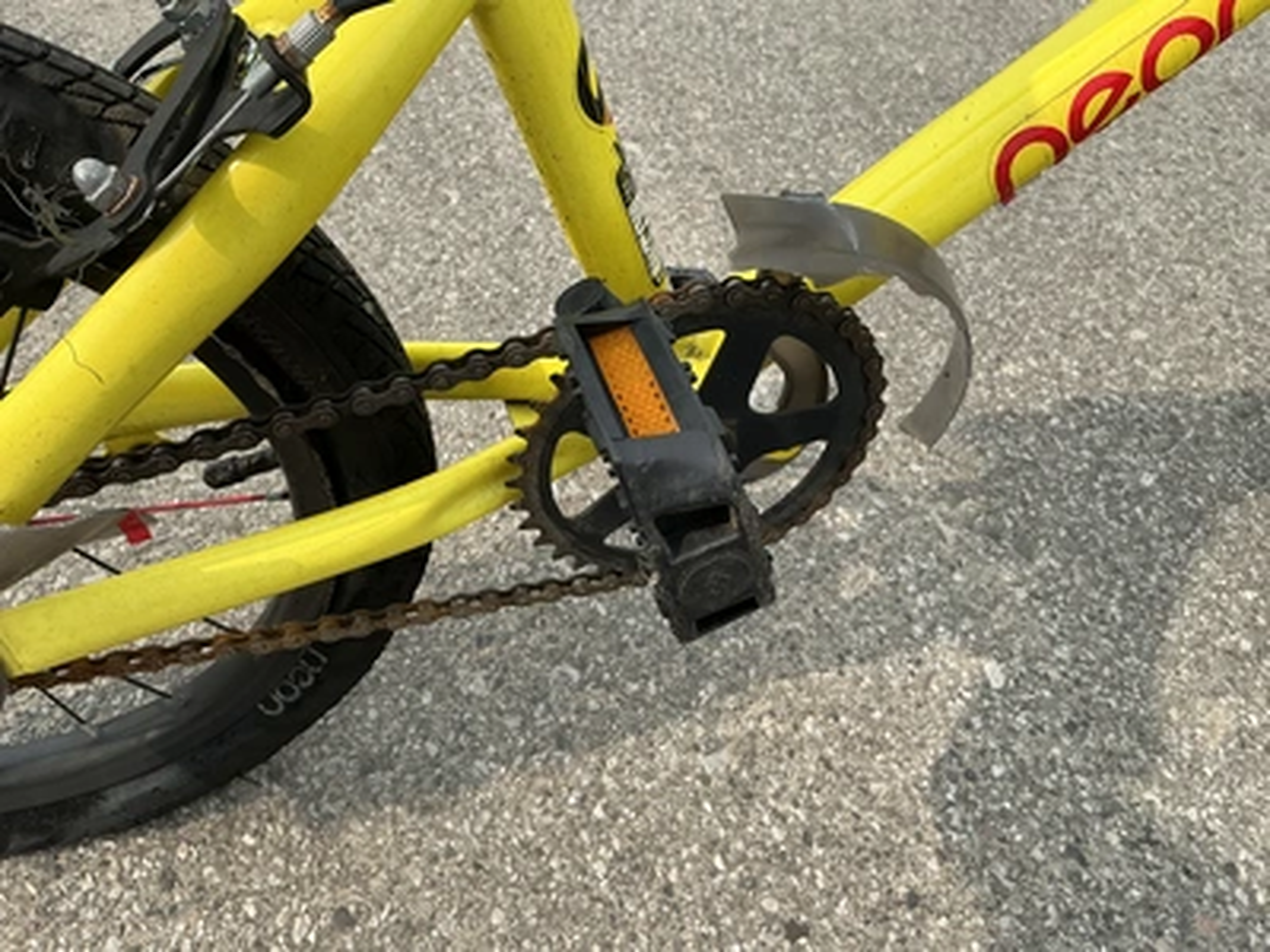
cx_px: 635
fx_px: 1027
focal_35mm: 28
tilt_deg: -52.8
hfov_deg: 63.4
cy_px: 476
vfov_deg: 49.7
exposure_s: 1/1055
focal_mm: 3
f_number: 1.8
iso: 25
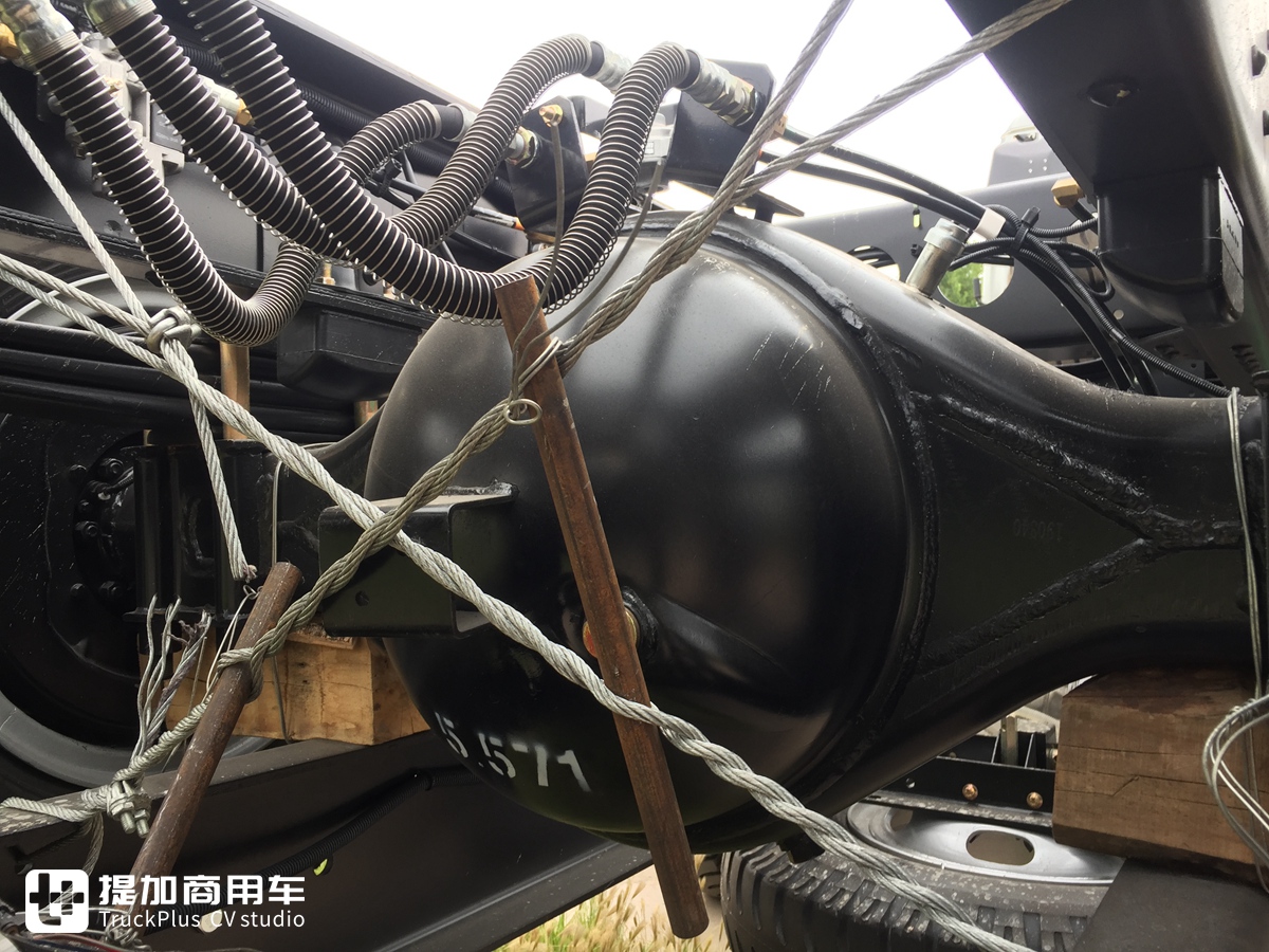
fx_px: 1063
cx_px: 634
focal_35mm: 29
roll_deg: +0.8
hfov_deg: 61.7
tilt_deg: -0.5
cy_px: 476
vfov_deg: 48.2
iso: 32
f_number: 2.2
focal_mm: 4.15
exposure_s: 1/141
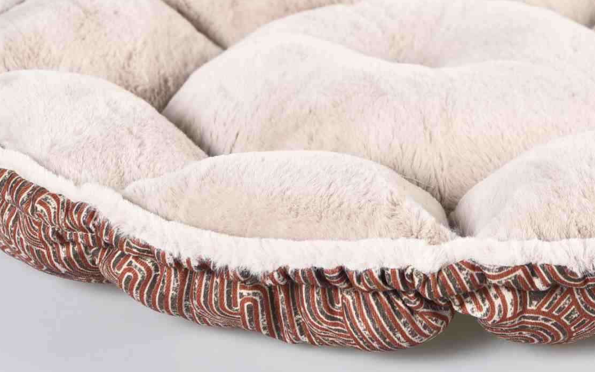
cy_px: 33
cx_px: 393
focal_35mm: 134
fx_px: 2173
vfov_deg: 9.7
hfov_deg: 15.6
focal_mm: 65
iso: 320
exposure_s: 1/125
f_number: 9
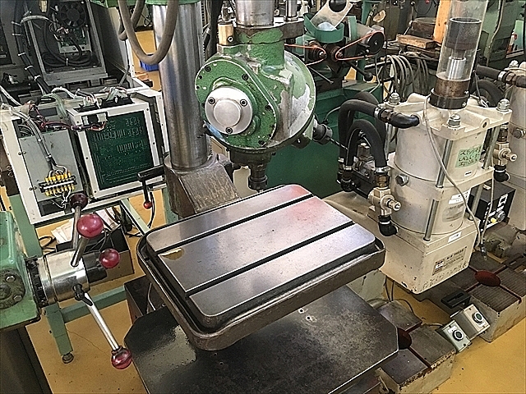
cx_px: 263
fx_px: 441
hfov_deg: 61.7
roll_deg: +0.2
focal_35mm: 29
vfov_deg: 48.2
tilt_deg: -31.0
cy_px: 197
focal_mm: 4.15
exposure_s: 1/30
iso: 160
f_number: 2.2
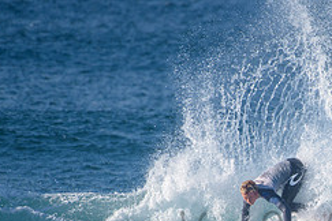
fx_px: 11333
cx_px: 321
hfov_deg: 1.7
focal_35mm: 1229
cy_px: 220
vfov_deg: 1.1
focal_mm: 500
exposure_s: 1/2000
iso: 280
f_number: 5.6
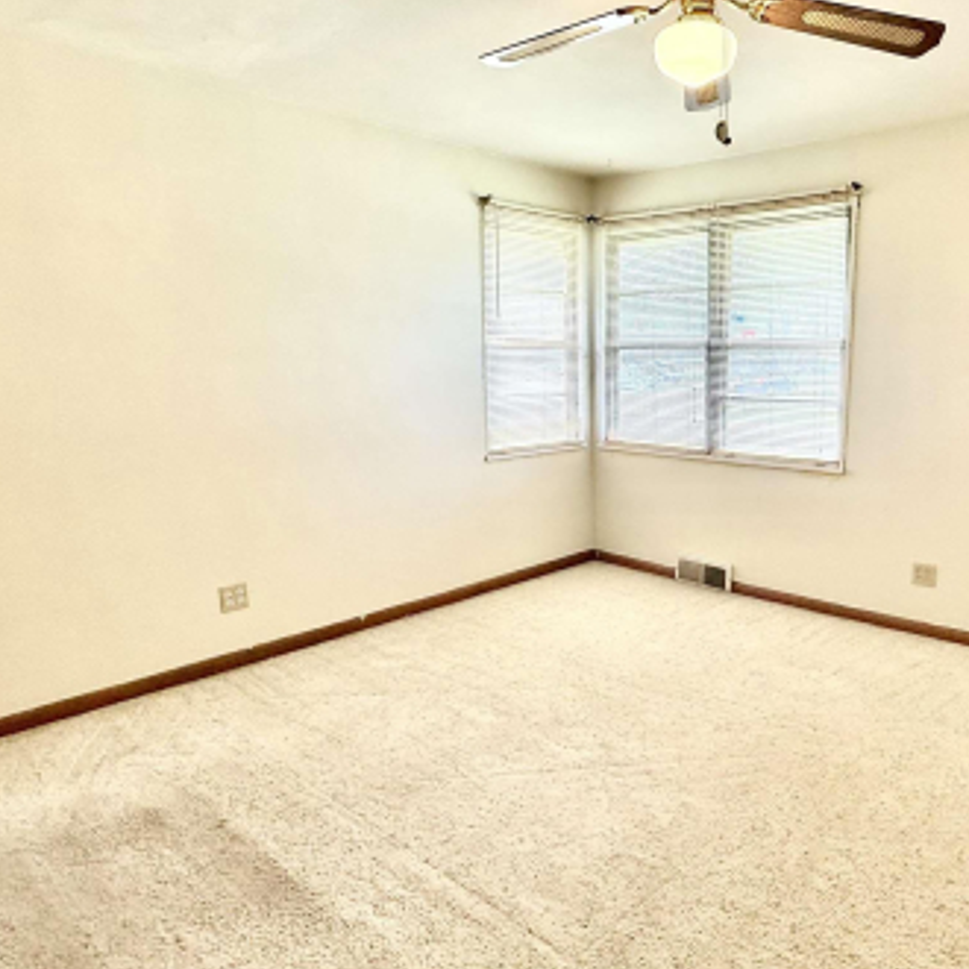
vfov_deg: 62.9
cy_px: 487
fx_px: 792
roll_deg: -0.7
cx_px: 624
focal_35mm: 25
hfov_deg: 61.8
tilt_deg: -10.4
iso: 125
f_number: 2.2
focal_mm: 2.22
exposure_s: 1/99
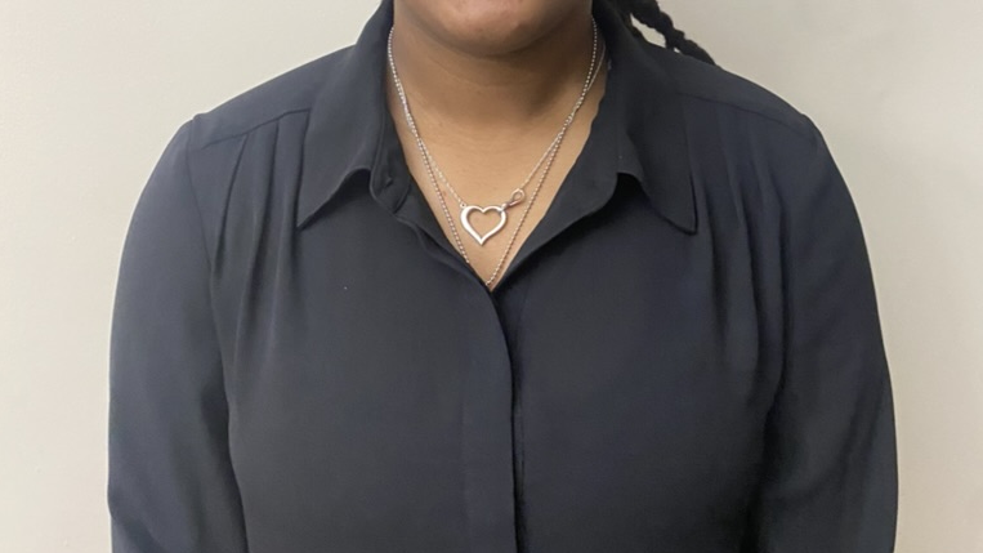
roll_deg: +0.6
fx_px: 990
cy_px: 134
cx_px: 490
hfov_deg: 52.8
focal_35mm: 38
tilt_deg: -13.8
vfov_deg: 30.6
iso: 500
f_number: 1.8
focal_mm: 4.25
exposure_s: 1/30
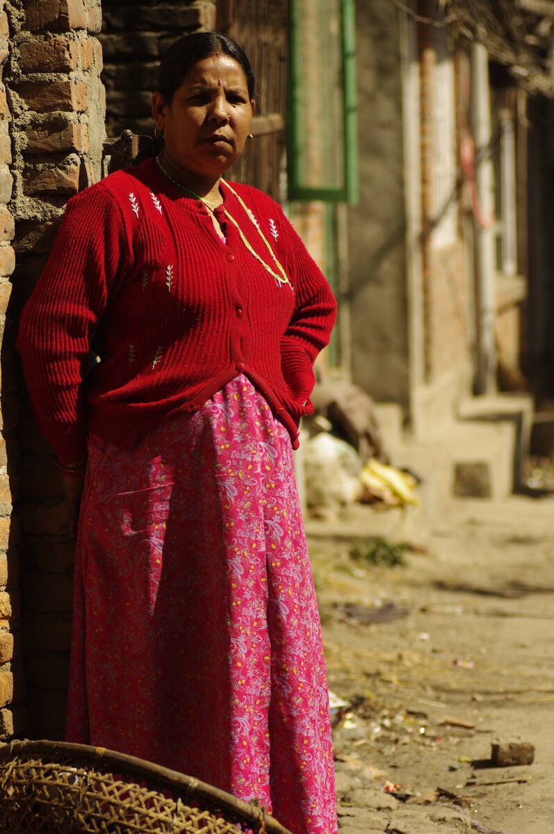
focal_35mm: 135
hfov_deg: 10.1
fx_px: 3124
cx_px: 277
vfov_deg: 15.2
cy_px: 417
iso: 200
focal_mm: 90
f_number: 2.8
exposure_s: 1/2000
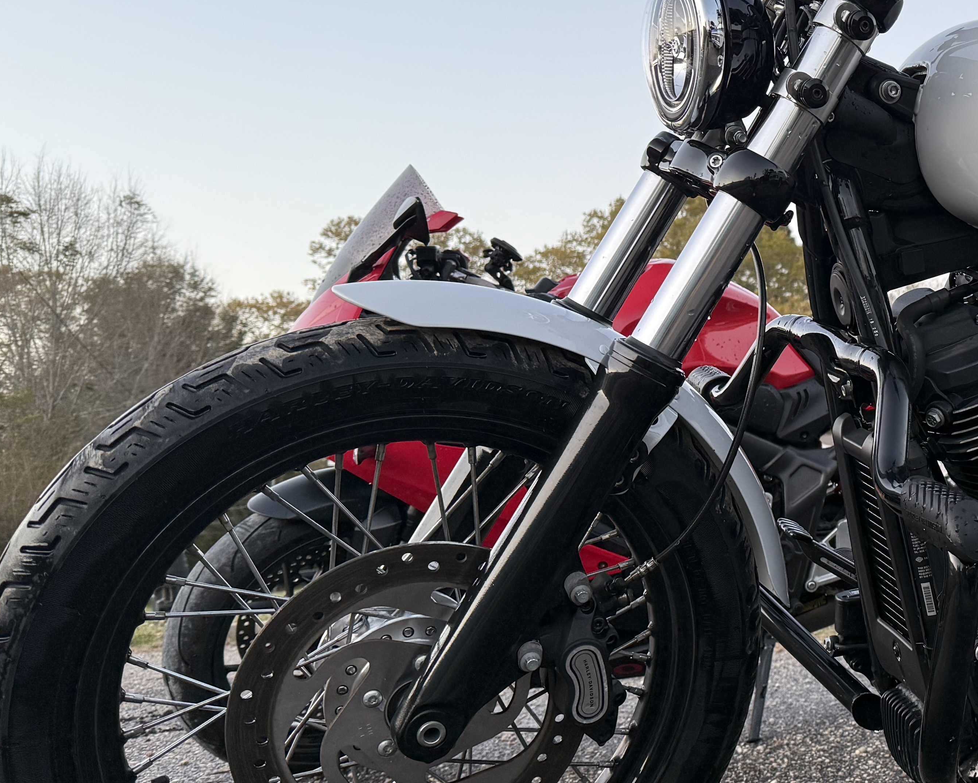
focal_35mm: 50
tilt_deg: +5.7
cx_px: 1017
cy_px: 355
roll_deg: +2.3
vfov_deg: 30.2
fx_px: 1447
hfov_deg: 33.6
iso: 125
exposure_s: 1/121
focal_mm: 6.76
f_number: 1.78
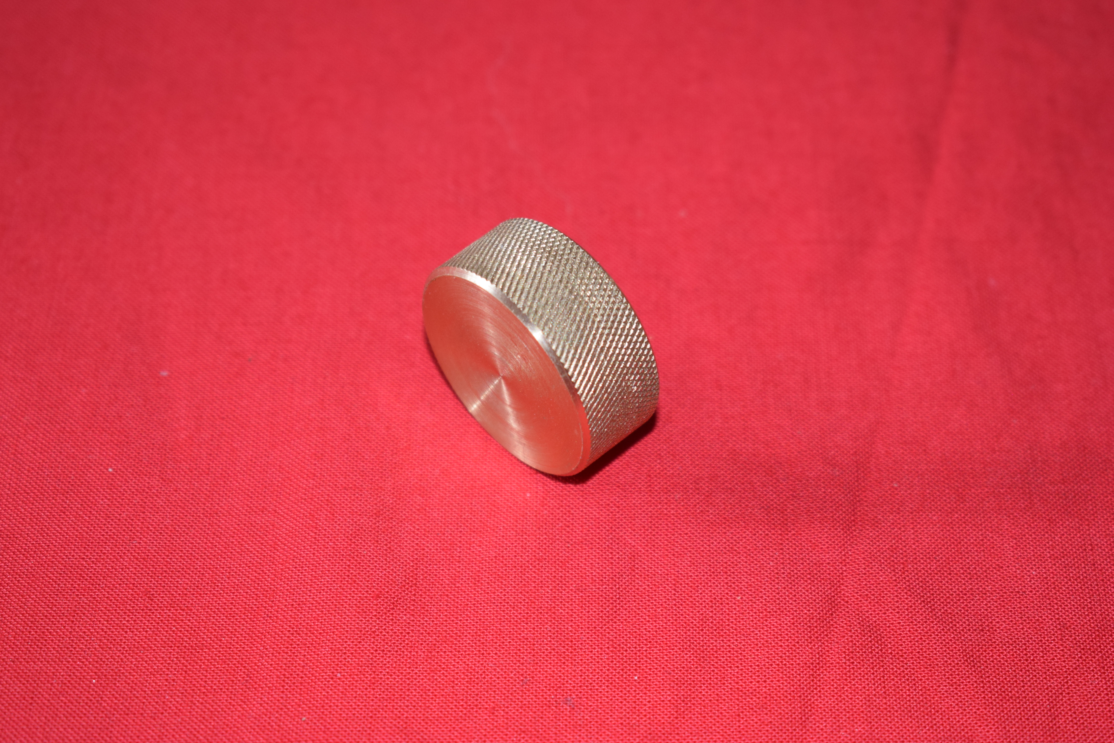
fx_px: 2553
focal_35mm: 82
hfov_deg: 24.6
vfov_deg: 16.6
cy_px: 372
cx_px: 557
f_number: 5.6
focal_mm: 55
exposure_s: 1/60
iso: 800
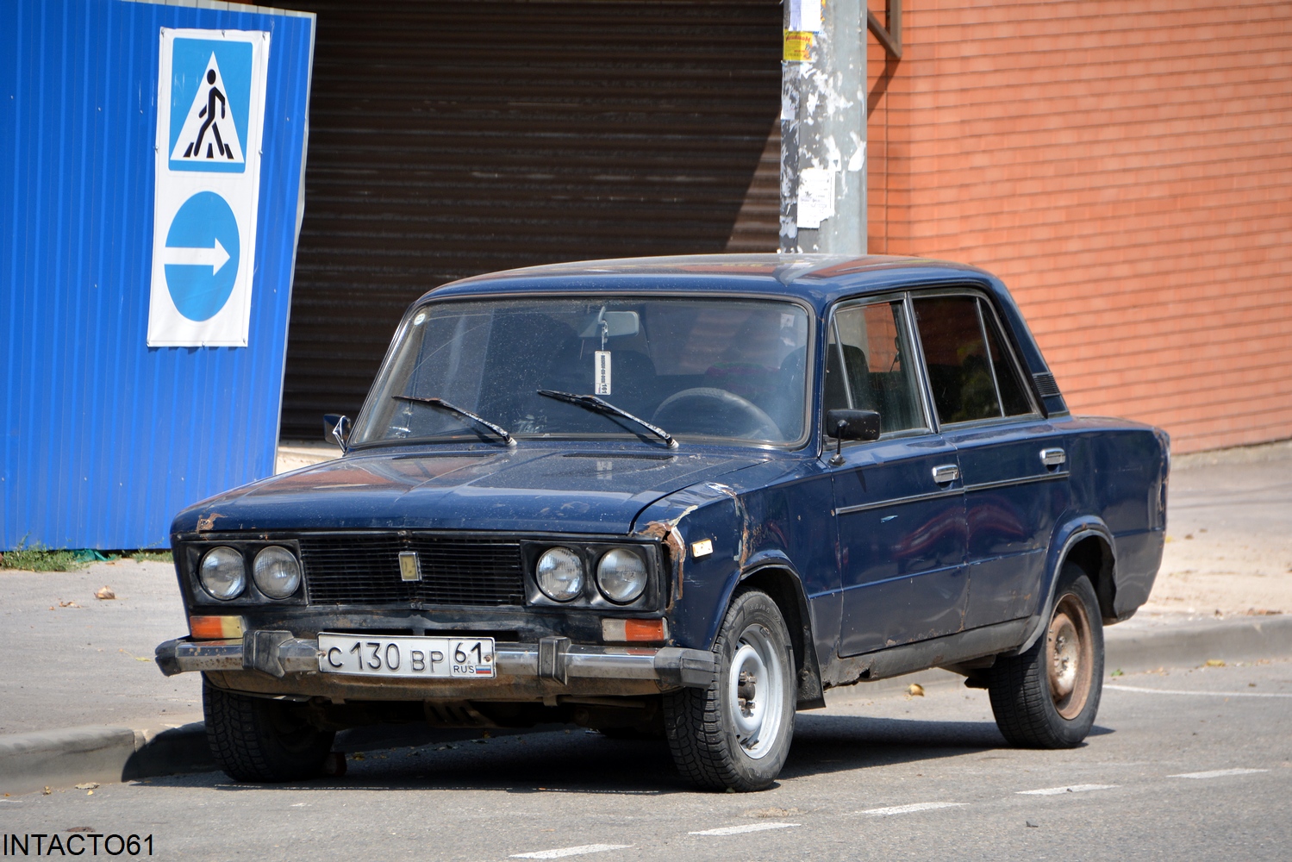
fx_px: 9960
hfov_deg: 7.4
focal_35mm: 278
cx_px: 646
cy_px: 431
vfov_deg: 5.0
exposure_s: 1/1250
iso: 400
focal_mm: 185
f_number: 6
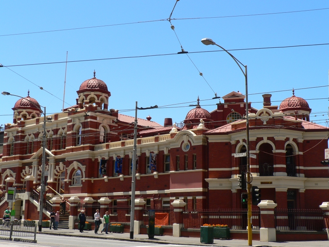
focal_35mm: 51
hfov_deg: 37.5
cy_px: 124
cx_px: 164
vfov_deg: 28.6
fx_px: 485
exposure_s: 1/320
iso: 80
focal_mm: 8.6
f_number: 4.5
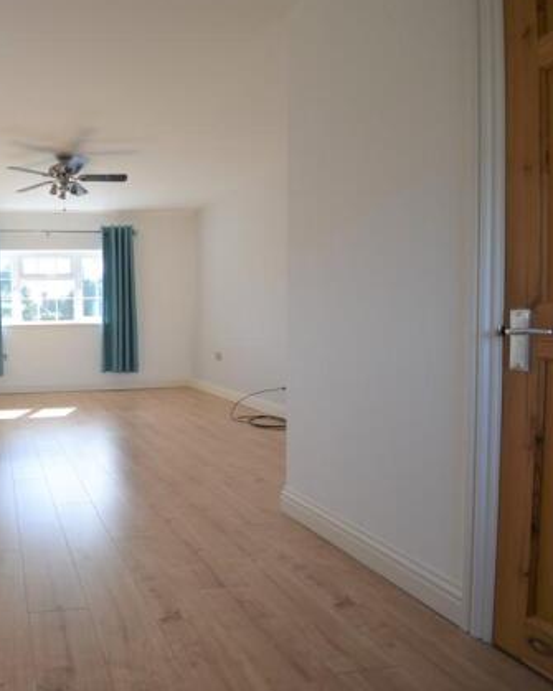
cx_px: 40
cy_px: 336
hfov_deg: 53.8
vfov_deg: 75.0
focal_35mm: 22
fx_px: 450
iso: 100
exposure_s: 1/60
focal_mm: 10
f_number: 4
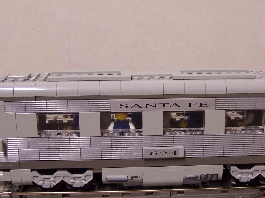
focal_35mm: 61
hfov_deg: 31.6
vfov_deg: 24.0
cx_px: 163
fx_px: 467
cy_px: 111
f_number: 2.8
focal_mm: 7.1
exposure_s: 1/8
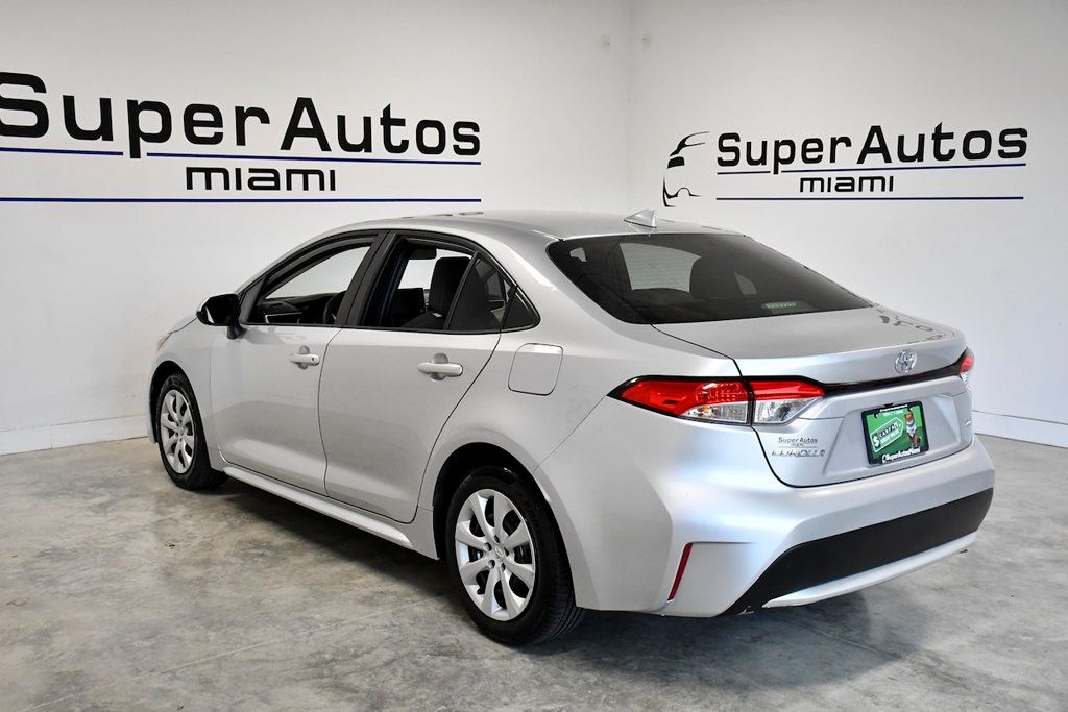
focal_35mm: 36
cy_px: 356
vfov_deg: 36.9
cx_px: 534
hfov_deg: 53.1
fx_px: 1068
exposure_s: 1/800
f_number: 5.6
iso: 2500
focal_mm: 24
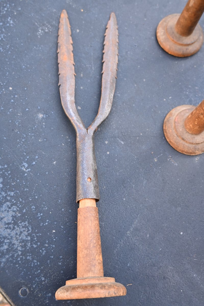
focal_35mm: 36
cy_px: 153
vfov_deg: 53.1
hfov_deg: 36.9
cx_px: 102
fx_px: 306
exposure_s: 1/250
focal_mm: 24
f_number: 4
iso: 400
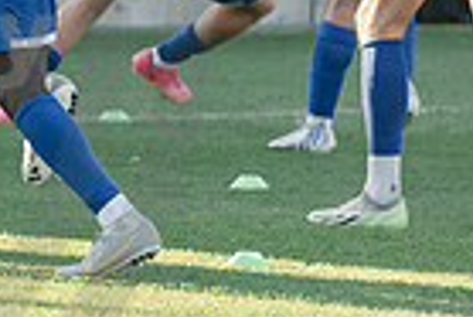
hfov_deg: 3.3
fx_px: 8207
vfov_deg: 2.2
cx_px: -391
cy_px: -9
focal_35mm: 624
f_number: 4
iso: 1250
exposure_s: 1/1600
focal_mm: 150
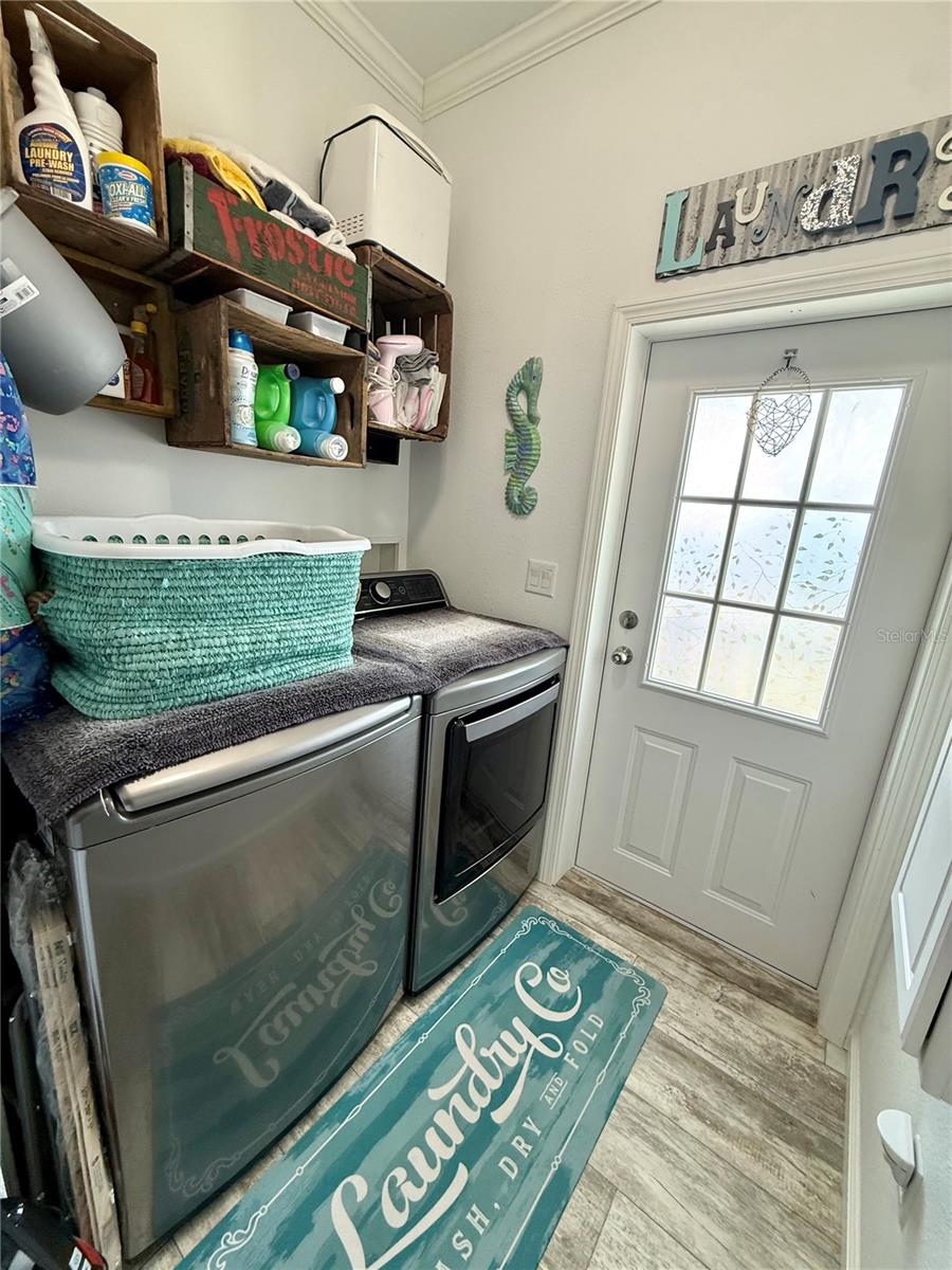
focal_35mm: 14
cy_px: 635
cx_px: 476
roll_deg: -4.6
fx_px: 513
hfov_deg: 85.7
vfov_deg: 102.1
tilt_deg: -13.9
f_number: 2.2
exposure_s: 1/120
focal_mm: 2.22
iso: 250
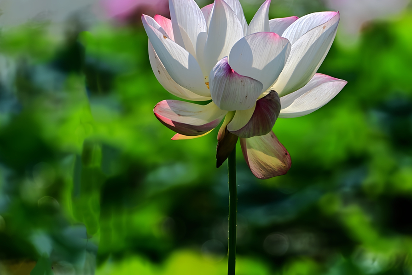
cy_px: 101
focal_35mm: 429
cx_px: 235
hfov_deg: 4.8
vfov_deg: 3.2
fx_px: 4910
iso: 100
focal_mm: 320
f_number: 8
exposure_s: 1/640
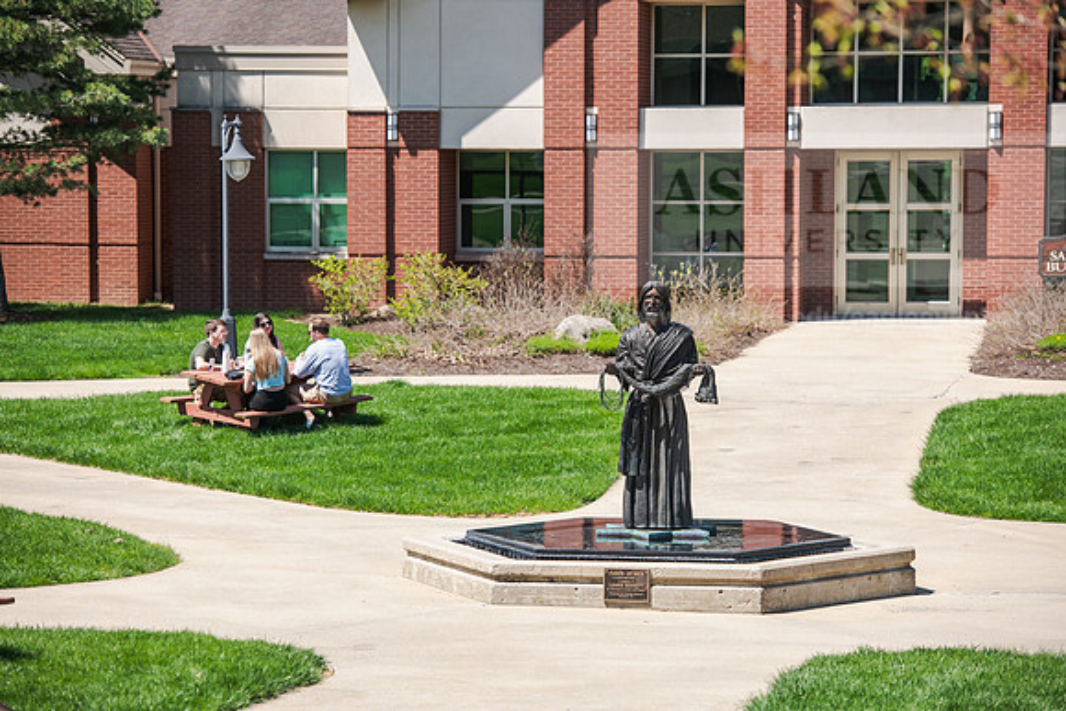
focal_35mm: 135
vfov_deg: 10.2
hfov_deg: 15.2
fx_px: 3998
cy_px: 356
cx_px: 533
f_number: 4
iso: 50
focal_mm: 135
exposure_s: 1/320
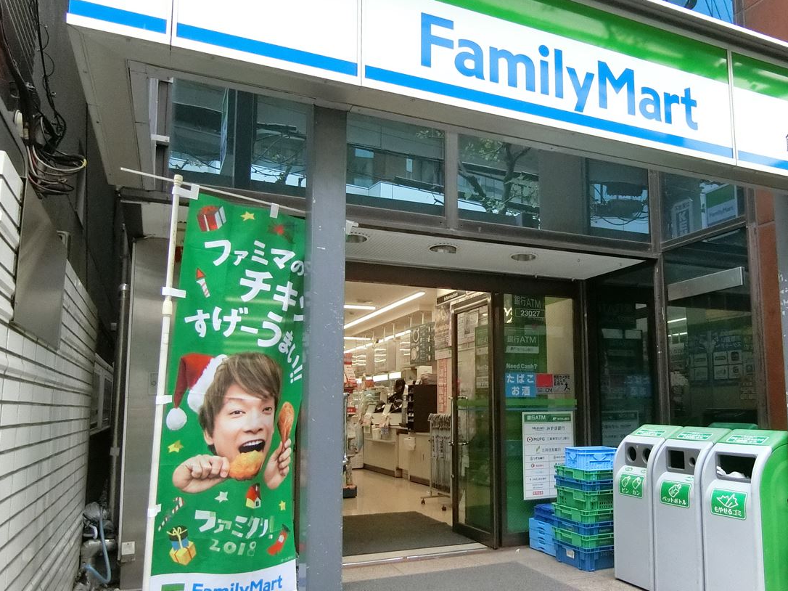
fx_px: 637
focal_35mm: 28
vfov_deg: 49.4
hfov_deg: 63.0
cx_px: 462
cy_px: 353
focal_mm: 4.06
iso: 800
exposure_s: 1/640
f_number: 2.7
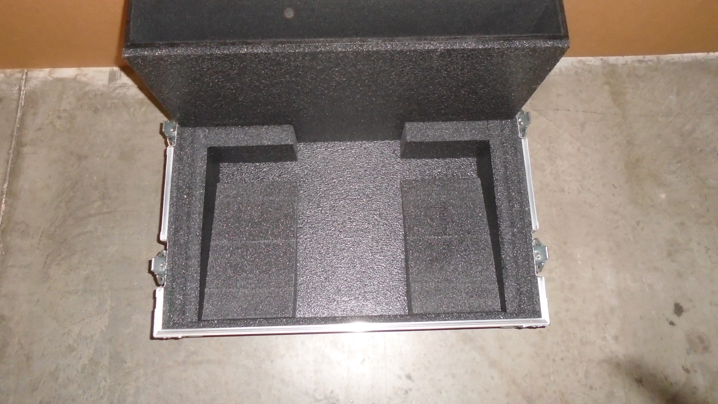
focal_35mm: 29
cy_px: 152
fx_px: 552
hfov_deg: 66.1
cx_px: 359
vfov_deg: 39.9
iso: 400
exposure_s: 1/30
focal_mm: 4.6
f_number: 3.2
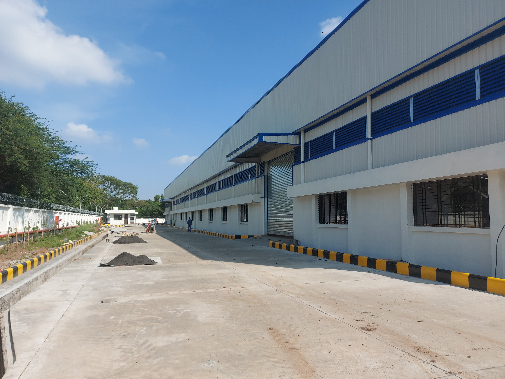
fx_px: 350
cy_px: 190
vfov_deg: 56.8
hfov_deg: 71.6
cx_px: 252
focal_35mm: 24
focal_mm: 5.23
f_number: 1.8
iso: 32
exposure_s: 1/1283
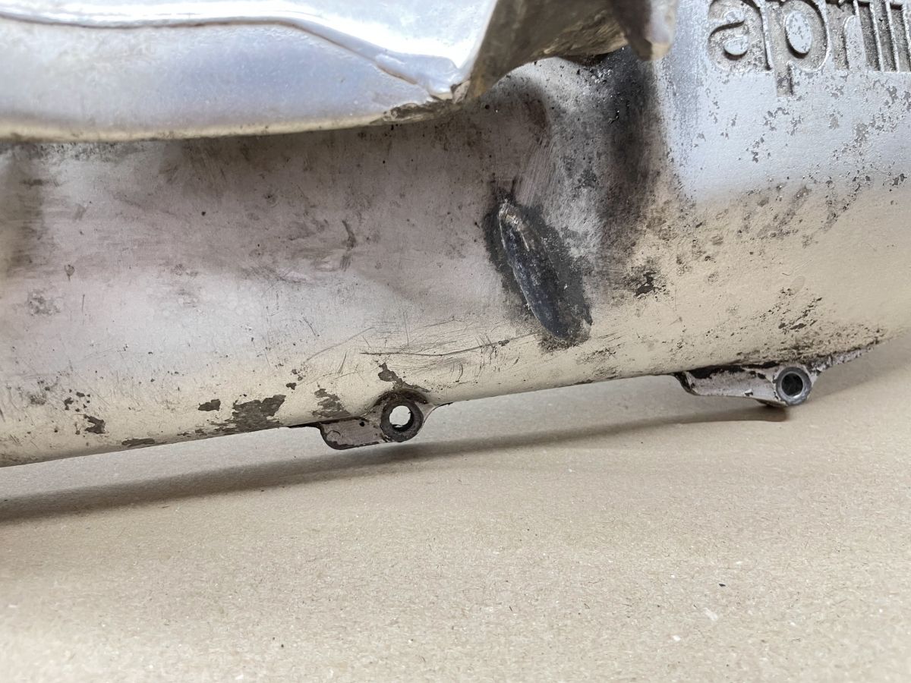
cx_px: 456
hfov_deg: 67.3
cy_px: 342
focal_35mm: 26
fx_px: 684
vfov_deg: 53.1
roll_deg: +0.8
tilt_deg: -28.4
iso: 100
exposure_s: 1/50
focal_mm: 4.2
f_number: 1.6
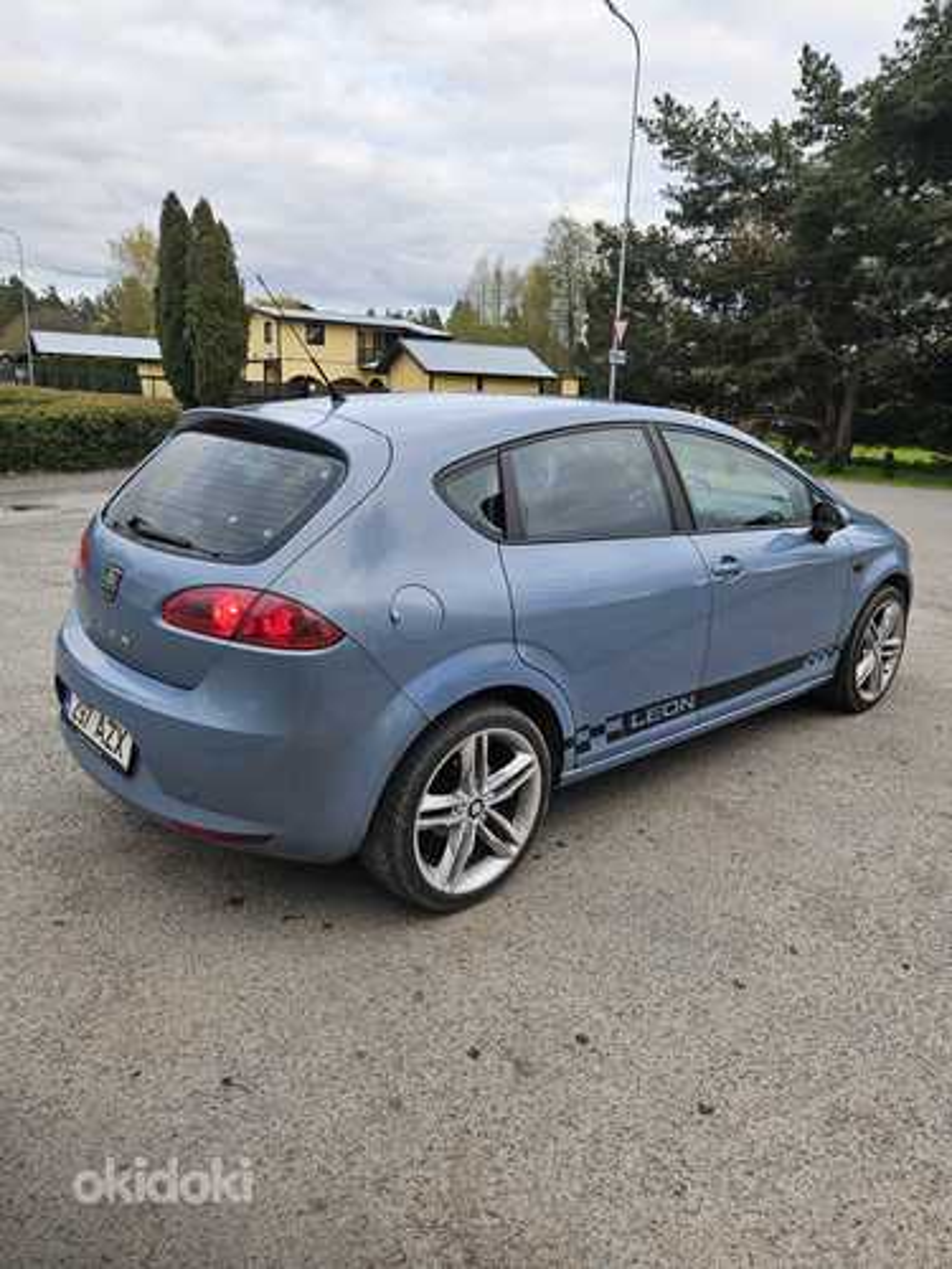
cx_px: 476
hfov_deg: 58.9
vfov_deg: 73.9
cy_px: 634
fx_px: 843
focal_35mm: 23
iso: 64
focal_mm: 5.4
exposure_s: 1/190
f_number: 1.8
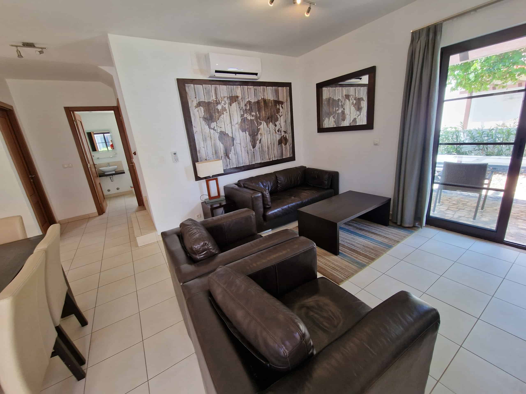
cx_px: 263
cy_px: 197
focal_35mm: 13
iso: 64
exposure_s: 1/50
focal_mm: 2.2
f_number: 2.2
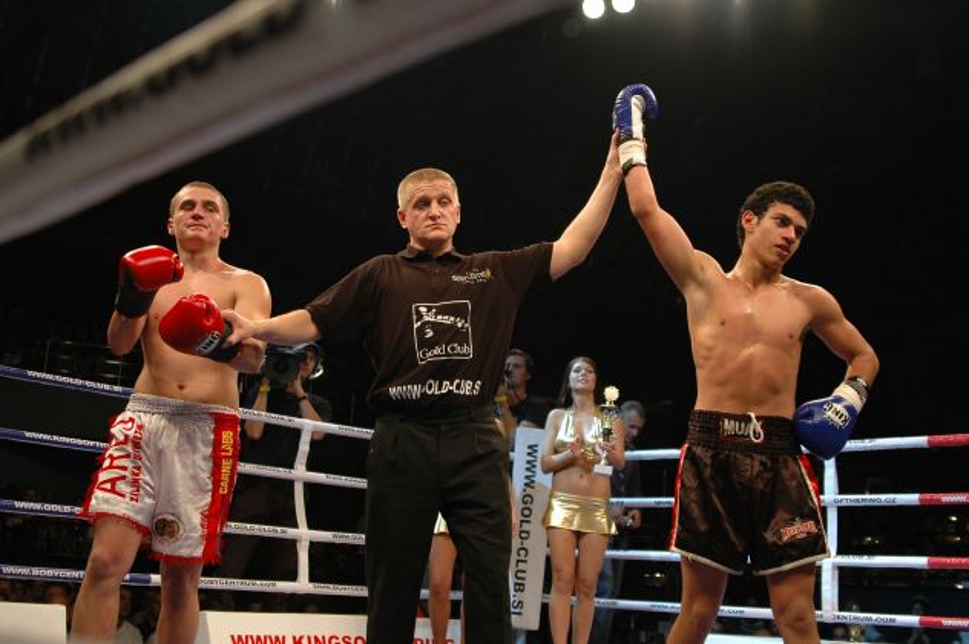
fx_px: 1129
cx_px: 484
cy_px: 322
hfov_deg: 46.4
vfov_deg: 31.8
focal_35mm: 42
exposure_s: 1/500
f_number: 2.8
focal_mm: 28
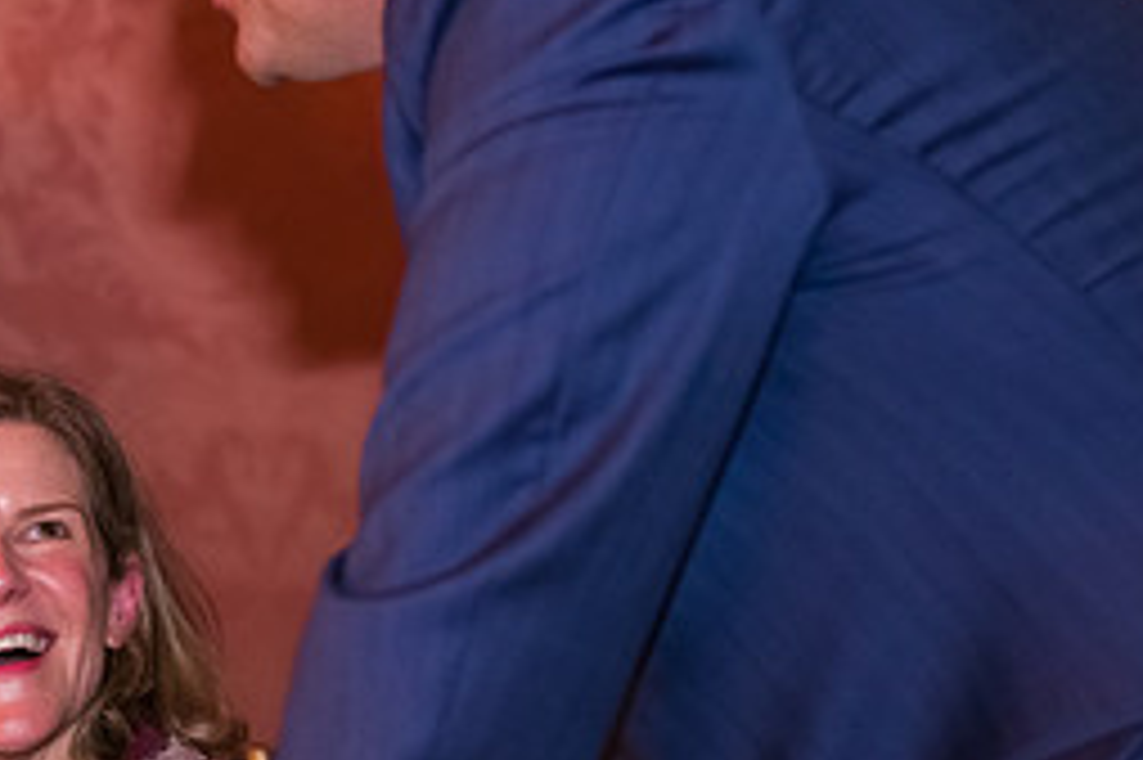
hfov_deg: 12.7
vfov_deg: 8.6
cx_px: -22
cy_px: 411
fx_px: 5077
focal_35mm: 160
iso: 3200
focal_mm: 70
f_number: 3.2
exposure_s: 1/100
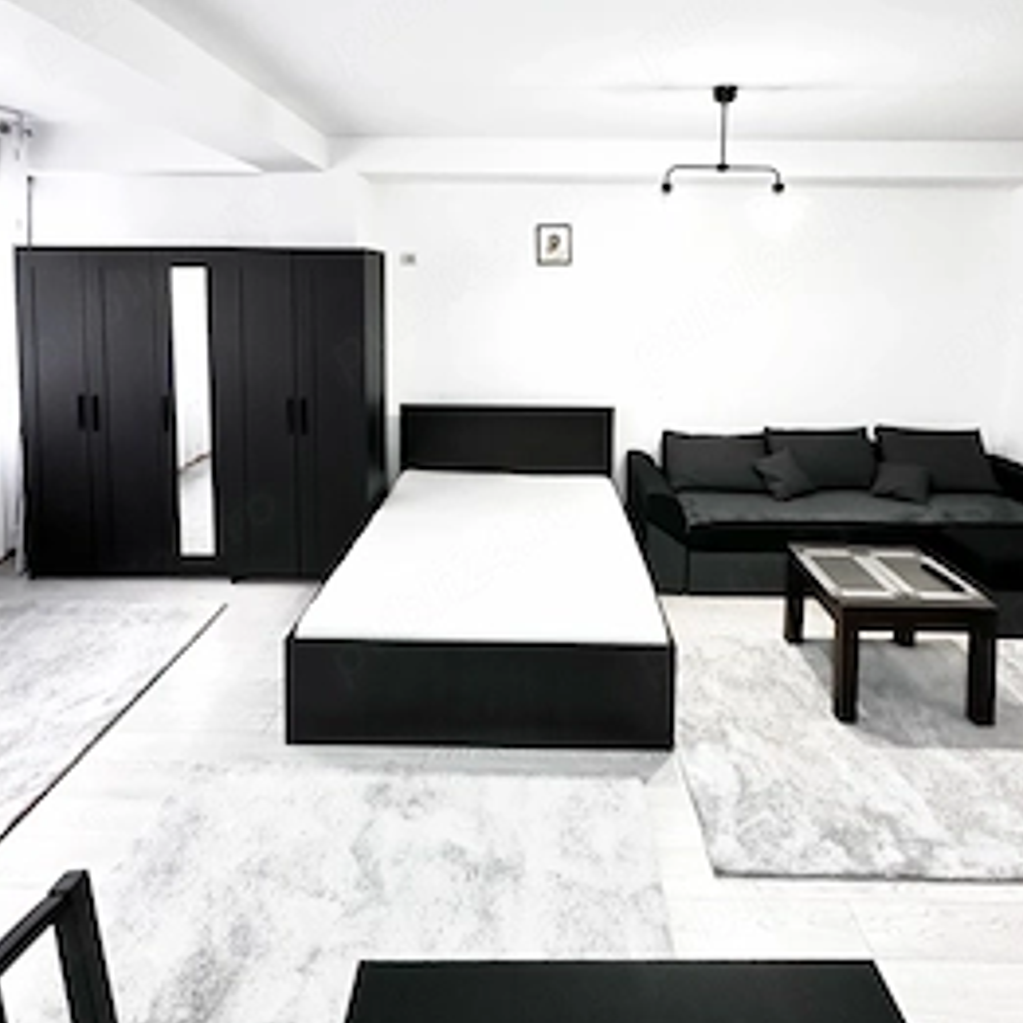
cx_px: 533
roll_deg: +0.9
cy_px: 325
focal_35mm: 19
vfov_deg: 74.8
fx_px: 635
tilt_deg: -3.5
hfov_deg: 77.6
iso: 200
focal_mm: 2.22
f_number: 2.2
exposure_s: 1/50
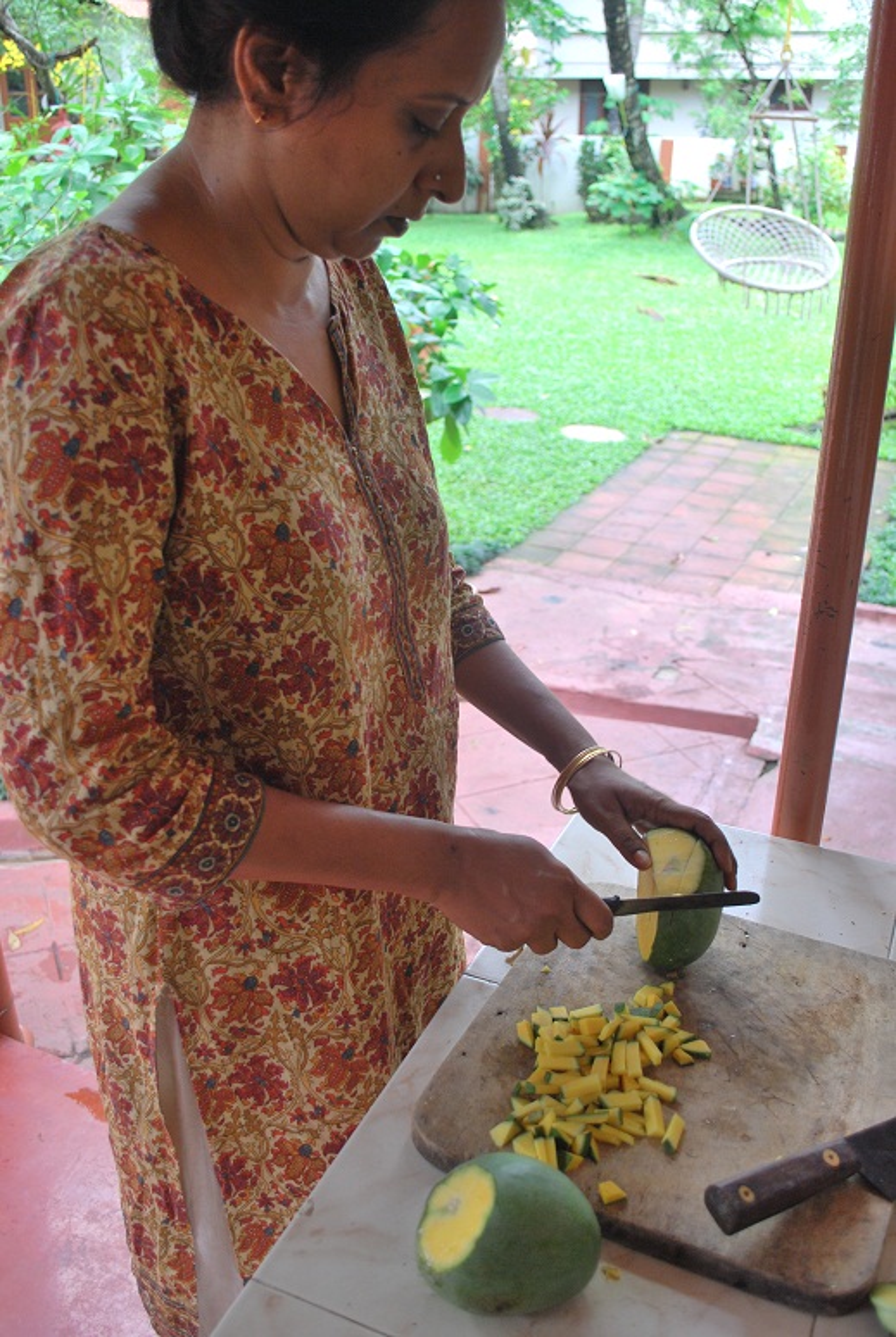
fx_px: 1228
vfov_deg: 57.2
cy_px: 668
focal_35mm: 33
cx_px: 448
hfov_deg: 40.1
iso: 200
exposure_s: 1/80
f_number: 4.5
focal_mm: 22
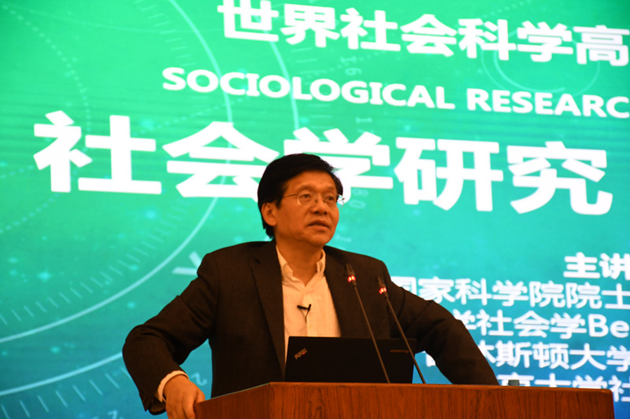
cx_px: 315
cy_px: 210
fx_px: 2362
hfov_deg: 15.2
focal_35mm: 135
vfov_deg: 10.2
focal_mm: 90
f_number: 5.3
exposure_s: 1/50
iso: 1250
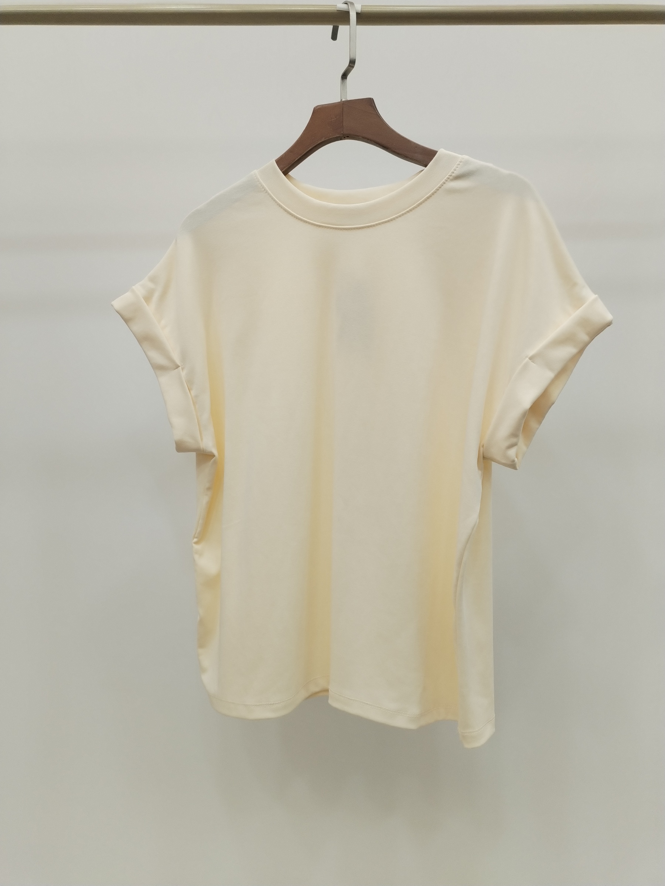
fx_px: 743
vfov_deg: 61.7
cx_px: 332
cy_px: 443
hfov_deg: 48.2
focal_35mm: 29
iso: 264
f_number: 1.8
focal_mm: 4.75
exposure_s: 1/120
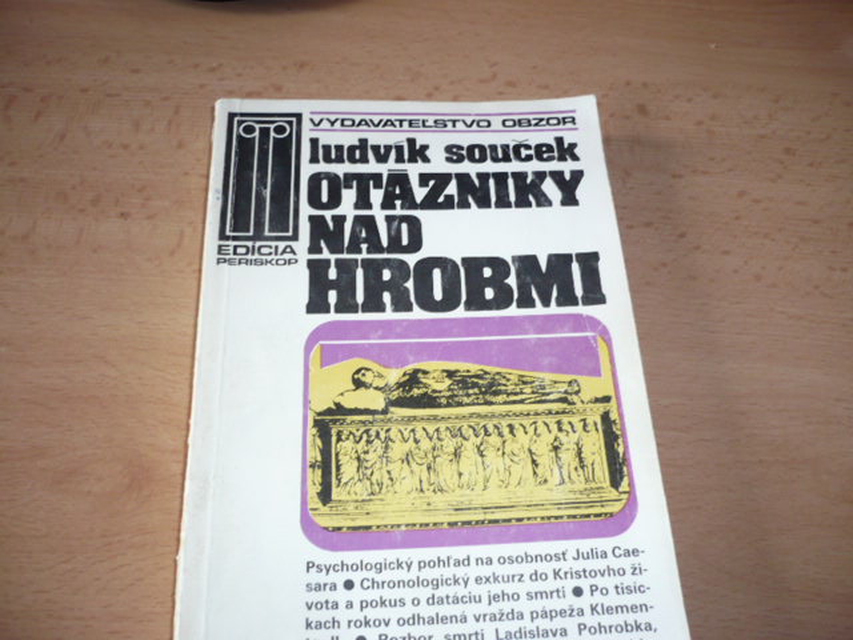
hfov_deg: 52.6
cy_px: 320
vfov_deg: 40.7
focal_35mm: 35
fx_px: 862
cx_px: 426
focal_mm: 5.8
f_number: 2.8
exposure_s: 1/30
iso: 200
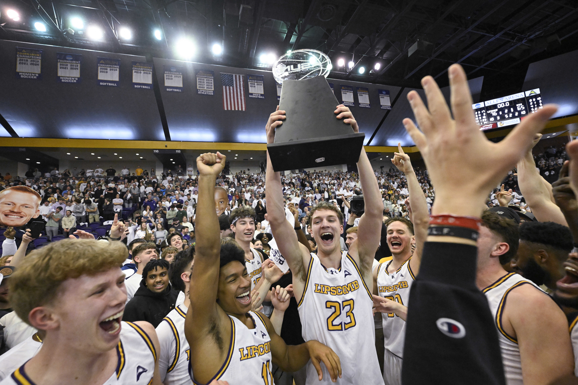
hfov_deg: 104.3
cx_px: 289
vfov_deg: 81.2
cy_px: 192
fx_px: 225
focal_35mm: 14
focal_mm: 14
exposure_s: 1/1500
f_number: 4
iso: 6400
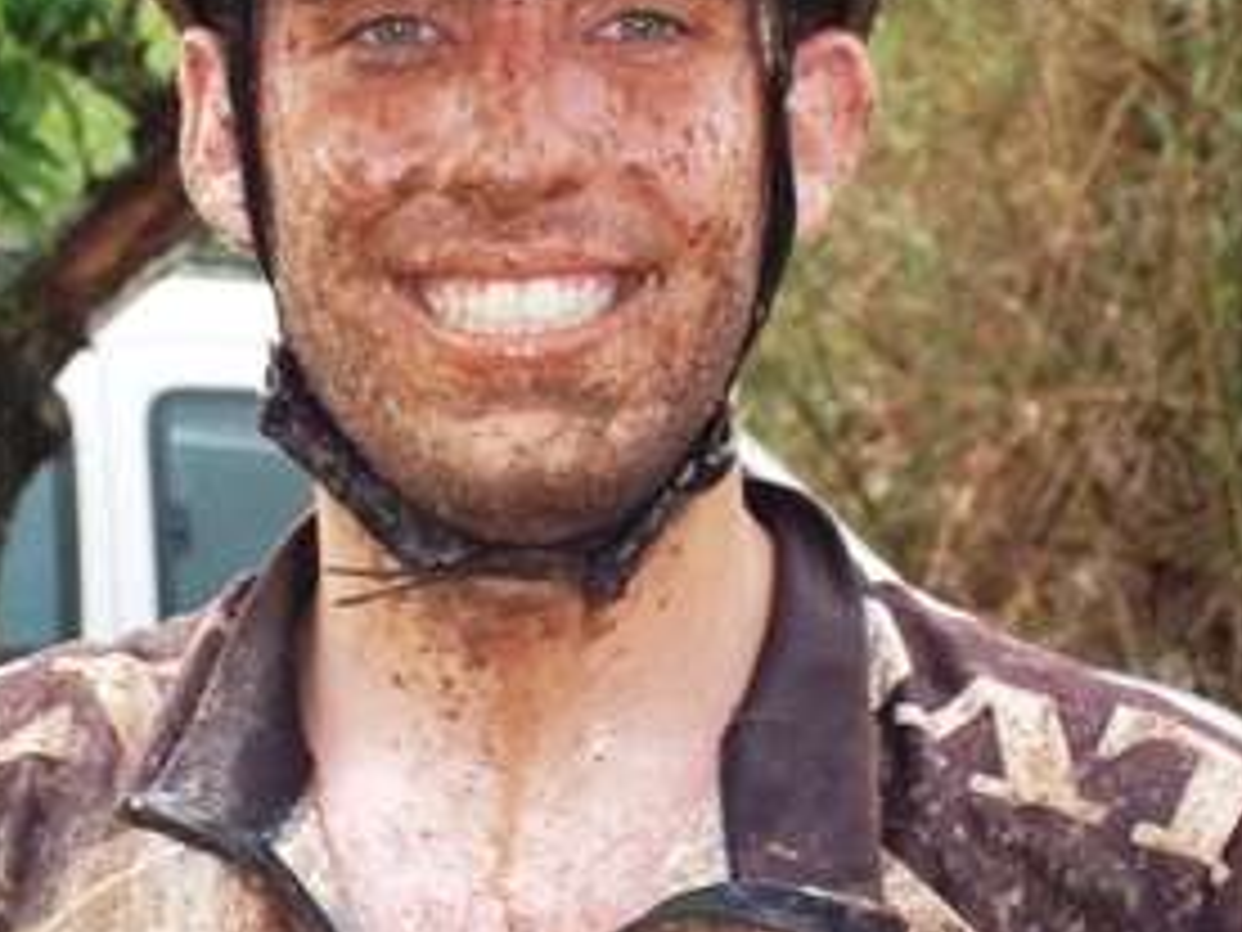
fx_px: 6279
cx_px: 472
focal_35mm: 175
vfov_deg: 8.5
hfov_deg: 11.3
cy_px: 365
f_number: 5.6
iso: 160
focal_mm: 19.5
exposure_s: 1/100
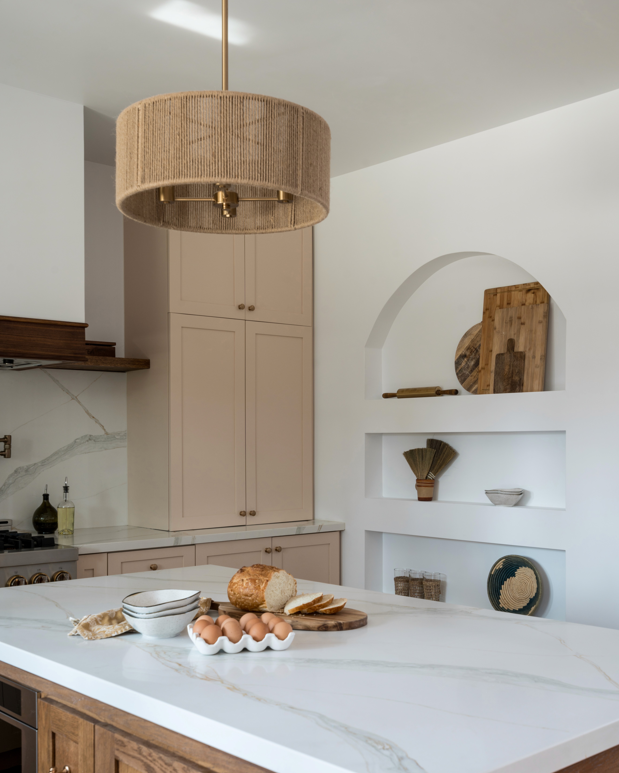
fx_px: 916
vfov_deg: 45.6
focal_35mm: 40
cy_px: 446
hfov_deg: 37.3
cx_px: 309
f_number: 10
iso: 200
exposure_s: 1/4
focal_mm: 35
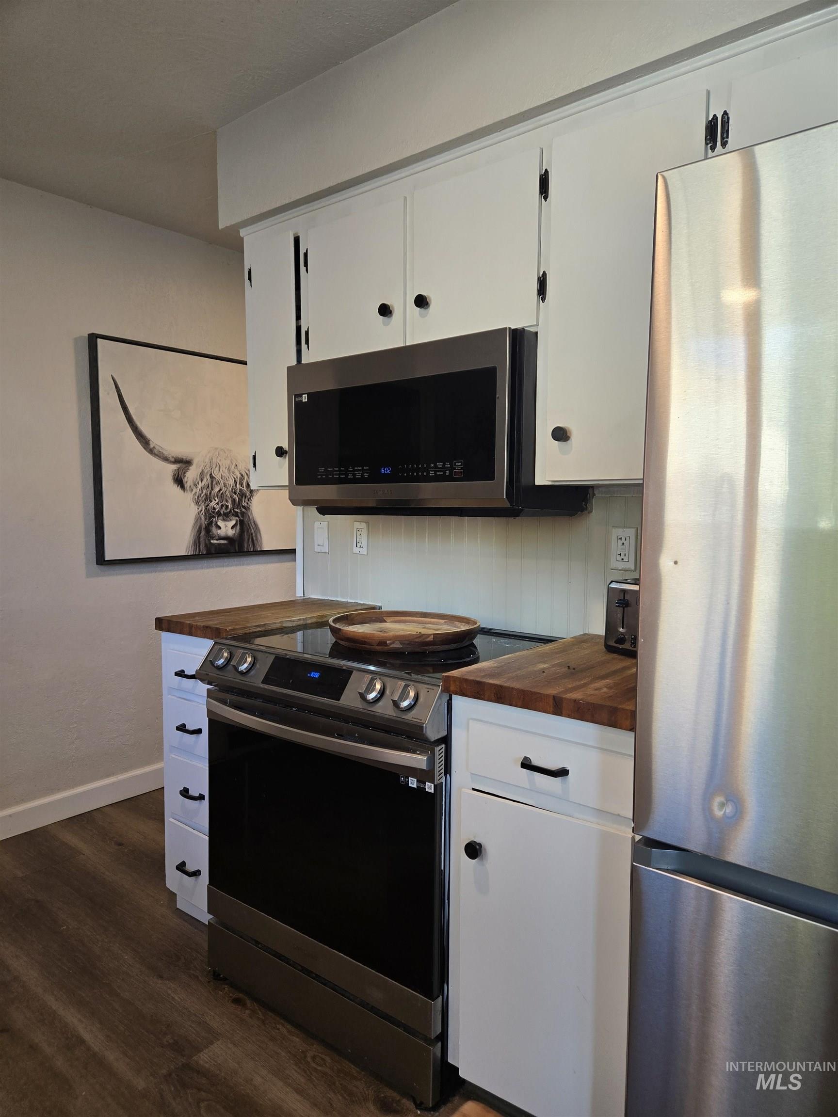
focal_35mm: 23
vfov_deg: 73.9
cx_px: 419
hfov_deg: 58.9
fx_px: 742
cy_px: 558
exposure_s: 1/120
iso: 80
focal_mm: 5.4
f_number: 1.8
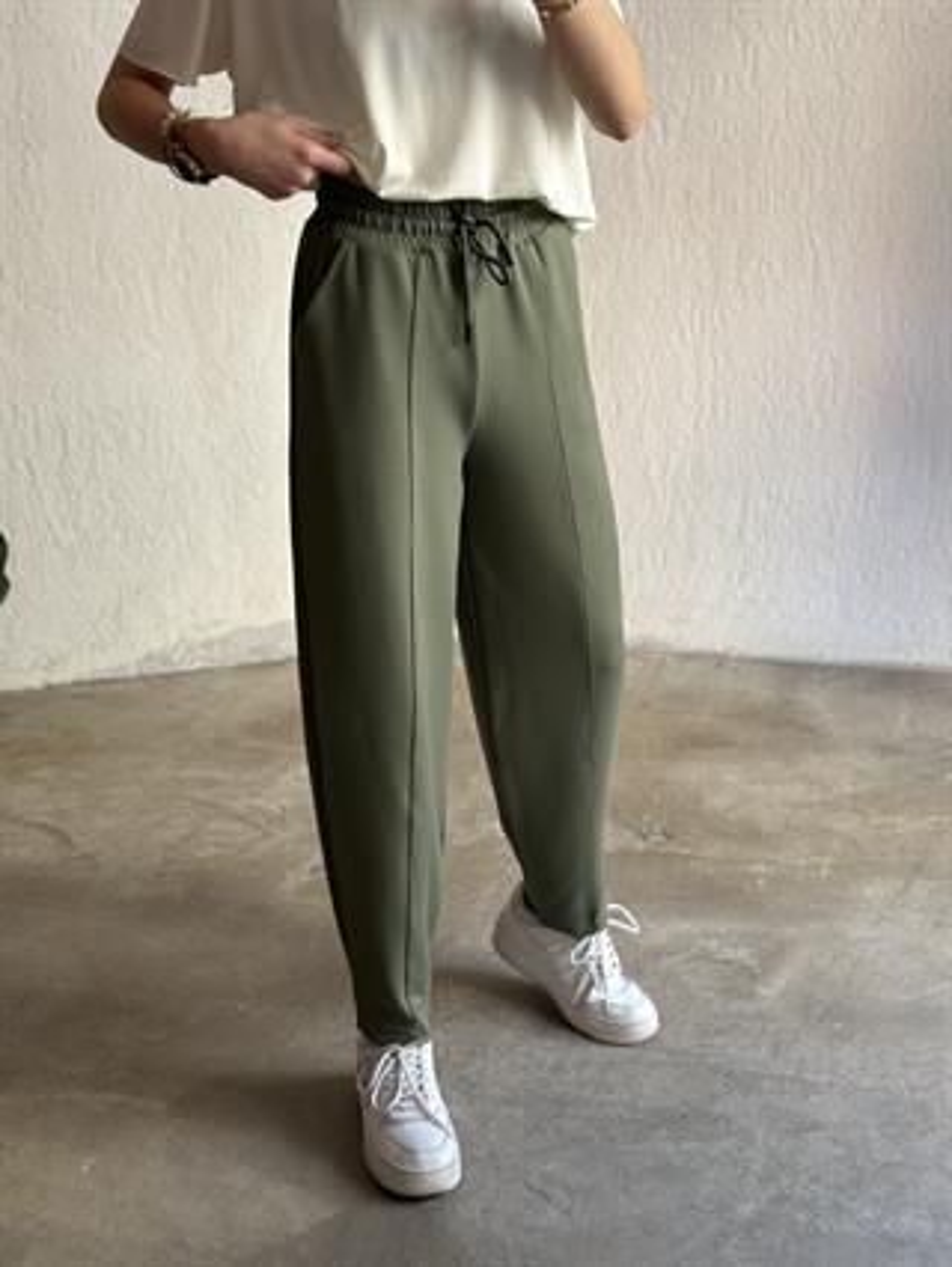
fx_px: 1758
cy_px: 634
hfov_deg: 30.3
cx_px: 476
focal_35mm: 48
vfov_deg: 39.6
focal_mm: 6.86
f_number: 1.78
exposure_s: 1/74
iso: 125
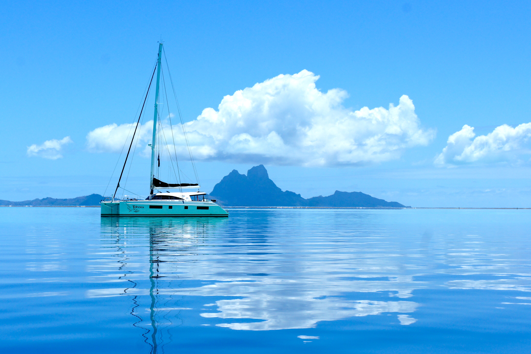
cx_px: 254
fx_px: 1350
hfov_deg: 22.2
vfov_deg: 14.9
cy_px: 169
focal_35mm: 92
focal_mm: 55
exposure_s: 1/800
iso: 200
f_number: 9
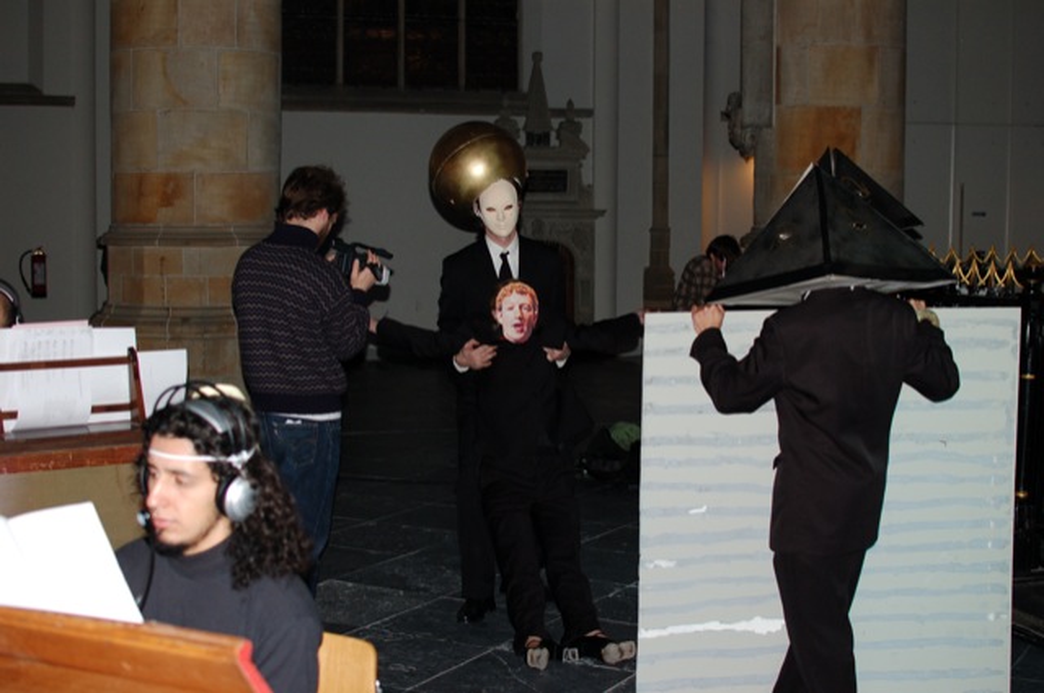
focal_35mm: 52
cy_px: 346
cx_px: 522
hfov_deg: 37.9
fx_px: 1521
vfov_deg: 25.7
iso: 400
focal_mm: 35
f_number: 3.5
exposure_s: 1/60
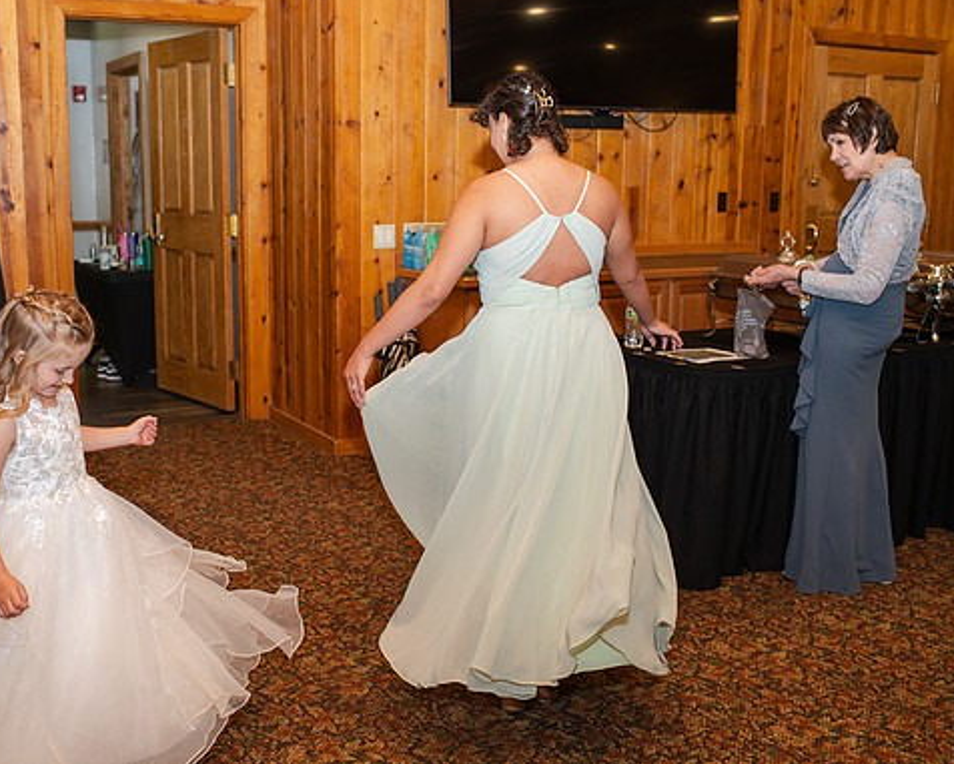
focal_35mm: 40
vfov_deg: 37.3
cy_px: 379
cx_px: 399
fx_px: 1130
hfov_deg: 45.6
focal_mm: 35
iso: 800
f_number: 3.5
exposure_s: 1/200
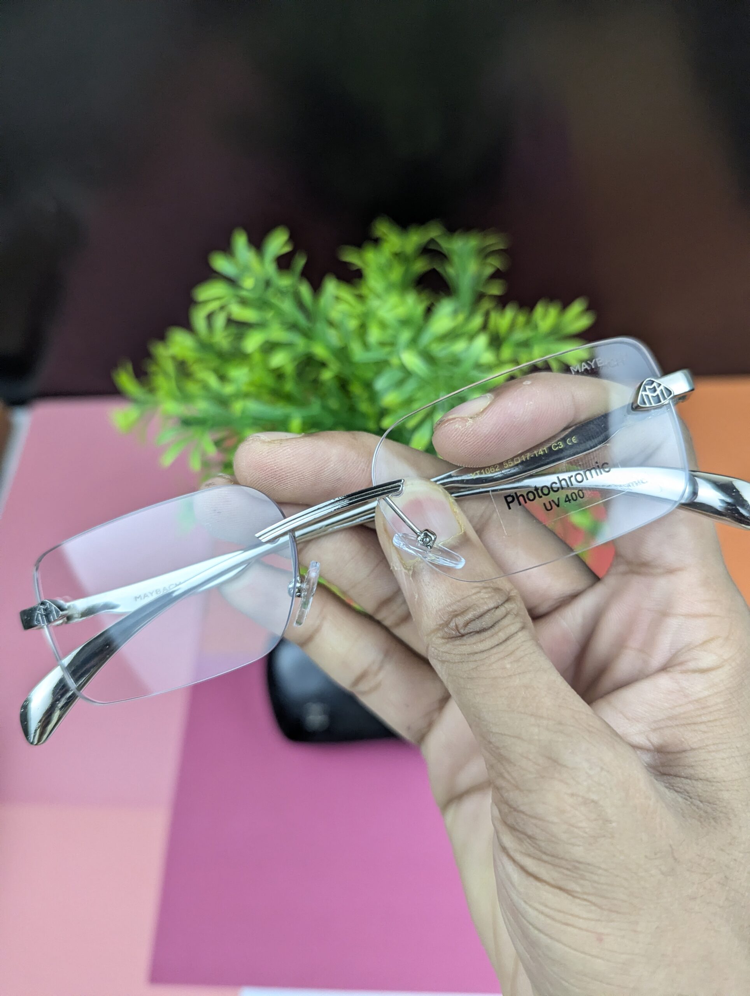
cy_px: 498
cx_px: 375
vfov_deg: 71.5
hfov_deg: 56.9
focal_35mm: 24
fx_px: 691
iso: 317
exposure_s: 1/482
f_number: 1.85
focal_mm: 6.81
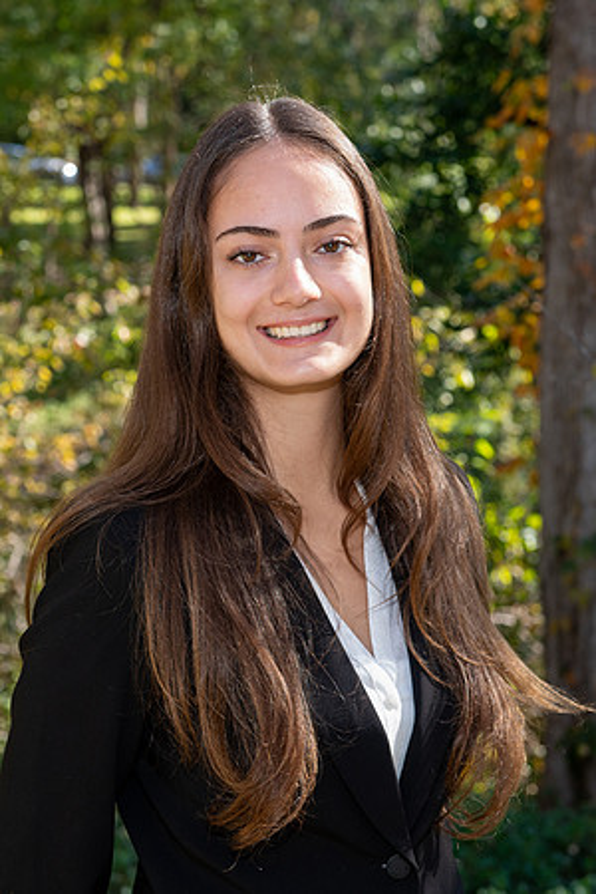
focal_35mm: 92
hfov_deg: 14.9
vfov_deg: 22.1
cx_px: 257
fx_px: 2285
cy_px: 455
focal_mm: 60
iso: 400
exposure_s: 1/125
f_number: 5.6
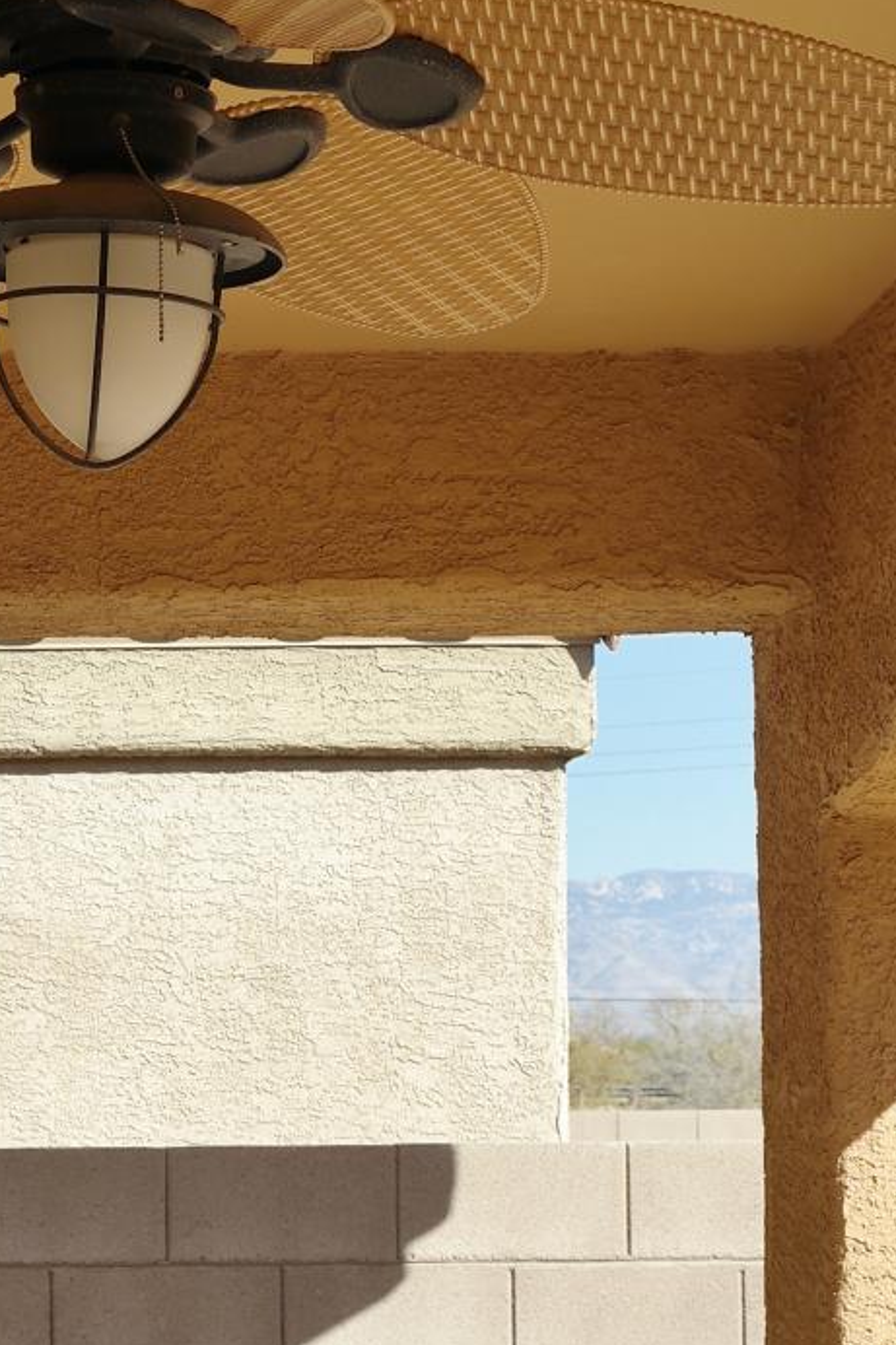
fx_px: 3884
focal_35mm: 104
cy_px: 873
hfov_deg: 13.0
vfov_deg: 19.6
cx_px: 59
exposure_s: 1/250
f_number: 6.3
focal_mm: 24
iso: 100
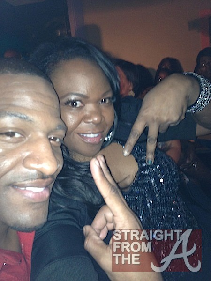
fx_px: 284
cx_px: 106
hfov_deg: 40.7
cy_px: 140
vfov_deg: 52.6
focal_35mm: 35
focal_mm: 4.28
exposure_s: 1/16
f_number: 2.4
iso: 200
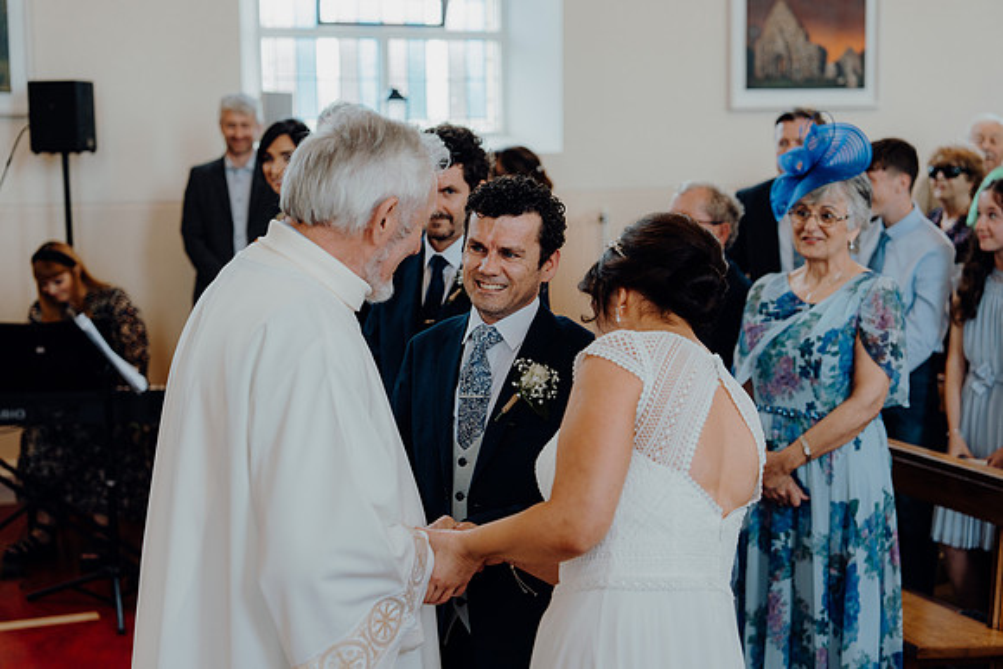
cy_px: 334
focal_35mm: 57
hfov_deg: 35.0
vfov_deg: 23.8
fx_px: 1588
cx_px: 502
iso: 500
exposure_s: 1/200
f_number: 2.8
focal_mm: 57
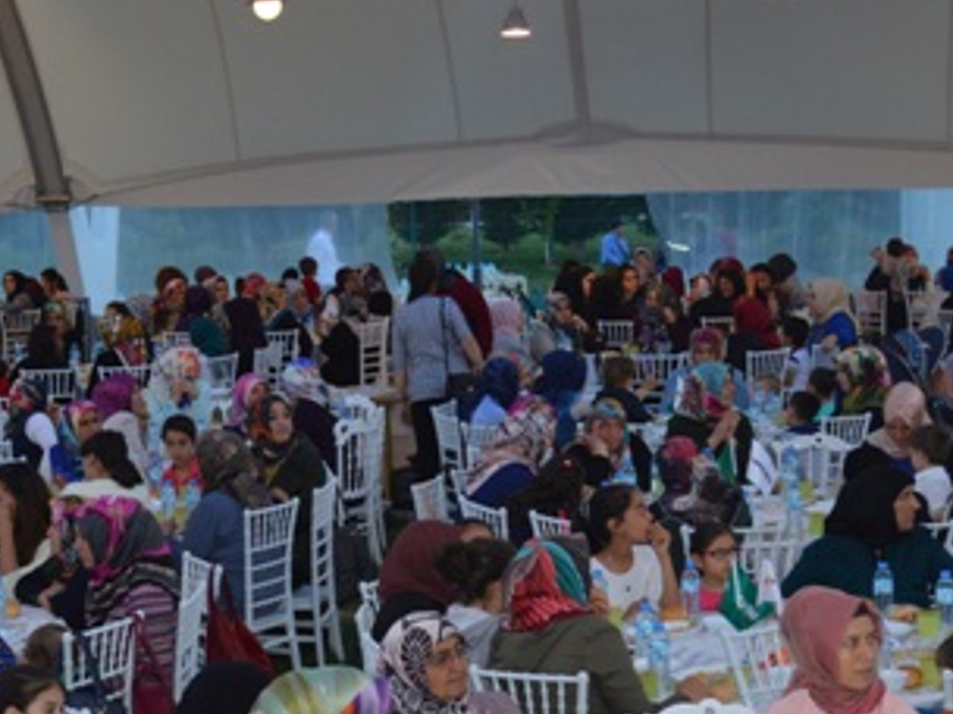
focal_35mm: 85
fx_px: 2340
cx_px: 335
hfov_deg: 22.9
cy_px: 575
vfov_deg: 17.2
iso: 560
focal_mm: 28
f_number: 4.5
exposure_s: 1/60
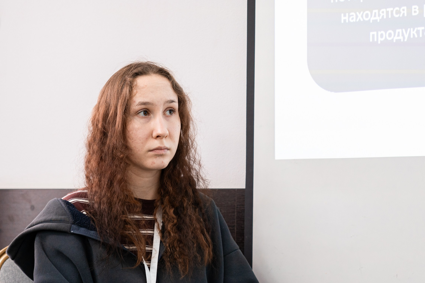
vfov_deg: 12.4
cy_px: 136
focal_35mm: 110
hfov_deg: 18.5
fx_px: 1304
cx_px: 204
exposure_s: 1/125
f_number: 2.8
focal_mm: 70
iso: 640
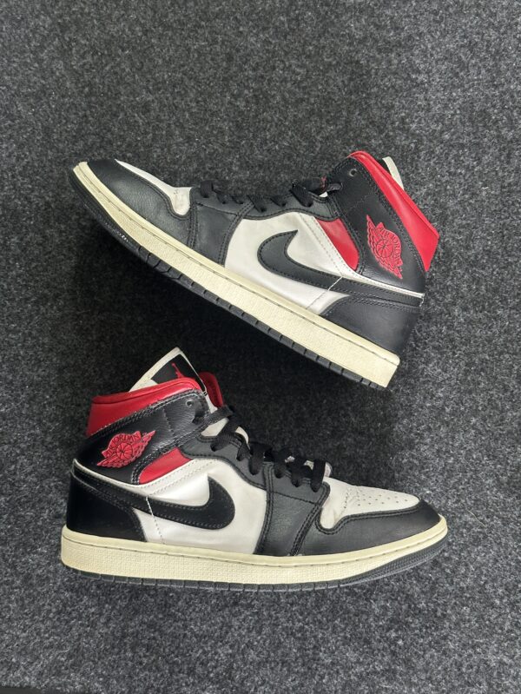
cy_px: 347
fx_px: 962
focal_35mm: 48
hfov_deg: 30.3
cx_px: 260
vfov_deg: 39.6
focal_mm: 6.86
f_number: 1.78
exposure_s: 1/50
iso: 200
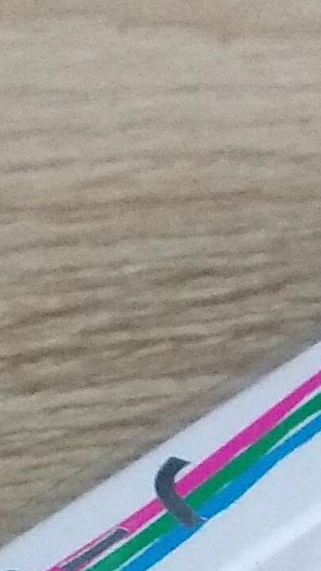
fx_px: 2422
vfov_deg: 12.9
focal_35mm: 160
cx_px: 345
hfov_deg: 7.5
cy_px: 807
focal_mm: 3.81
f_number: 2.2
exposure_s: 1/33
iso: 1000
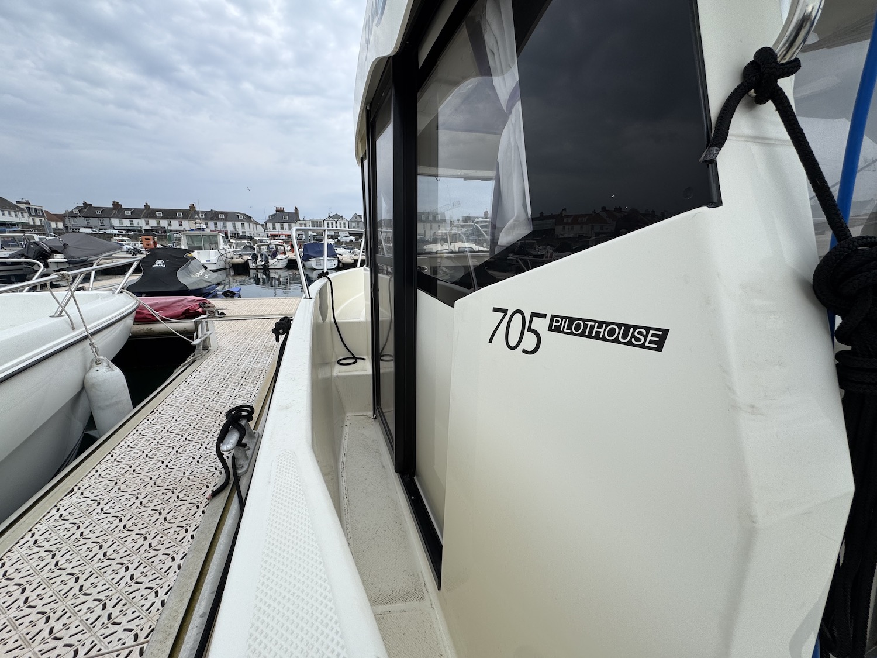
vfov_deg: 85.7
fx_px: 355
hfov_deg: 102.1
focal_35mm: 14
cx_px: 438
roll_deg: -0.6
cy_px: 329
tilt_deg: -11.9
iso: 50
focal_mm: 2.22
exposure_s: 1/932
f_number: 2.2
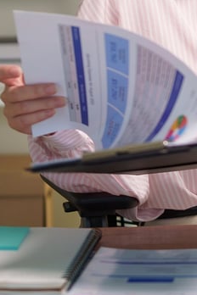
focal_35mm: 140
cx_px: 326
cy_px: 12
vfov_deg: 14.5
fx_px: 1147
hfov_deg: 9.5
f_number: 1.2
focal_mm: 27
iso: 100
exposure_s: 1/500
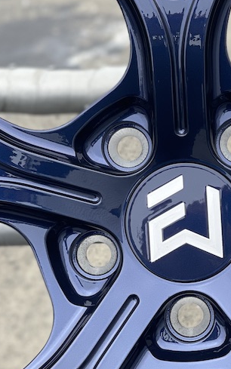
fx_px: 1429
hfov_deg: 9.1
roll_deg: -1.5
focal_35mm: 142
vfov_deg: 14.7
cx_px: 303
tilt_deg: -37.3
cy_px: 158
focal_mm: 7.5
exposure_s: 1/121
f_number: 2.2
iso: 32
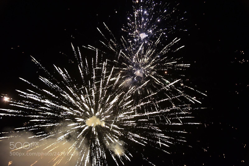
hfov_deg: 55.8
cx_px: 124
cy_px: 83
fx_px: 235
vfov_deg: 38.9
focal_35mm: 34
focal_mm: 34
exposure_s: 1/60
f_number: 4
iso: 2000
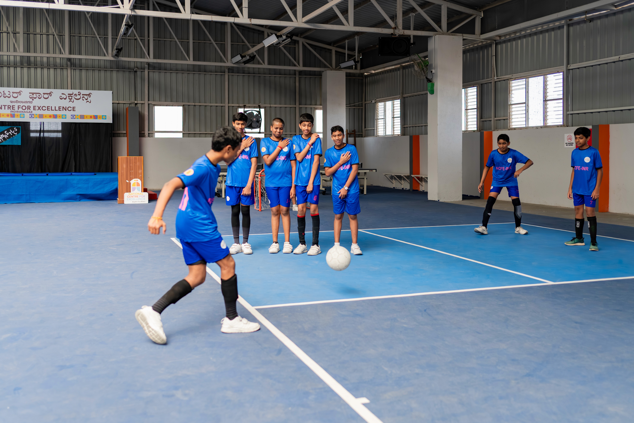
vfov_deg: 37.8
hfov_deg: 54.4
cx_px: 317
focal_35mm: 35
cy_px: 212
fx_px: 616
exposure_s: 1/2000
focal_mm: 35
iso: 800
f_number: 2.2
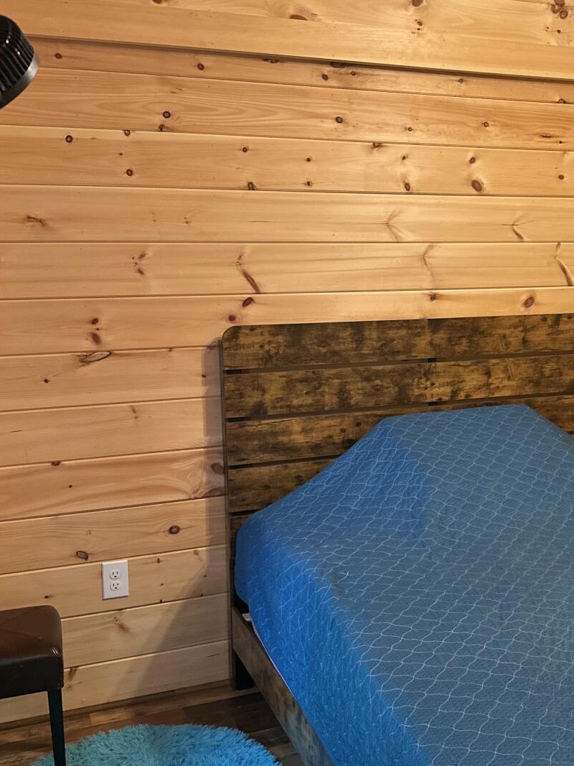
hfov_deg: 31.1
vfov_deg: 42.1
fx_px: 995
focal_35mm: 45
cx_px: 486
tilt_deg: -6.3
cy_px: 364
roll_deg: -1.7
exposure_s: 1/60
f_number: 1.78
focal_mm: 6.86
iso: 320
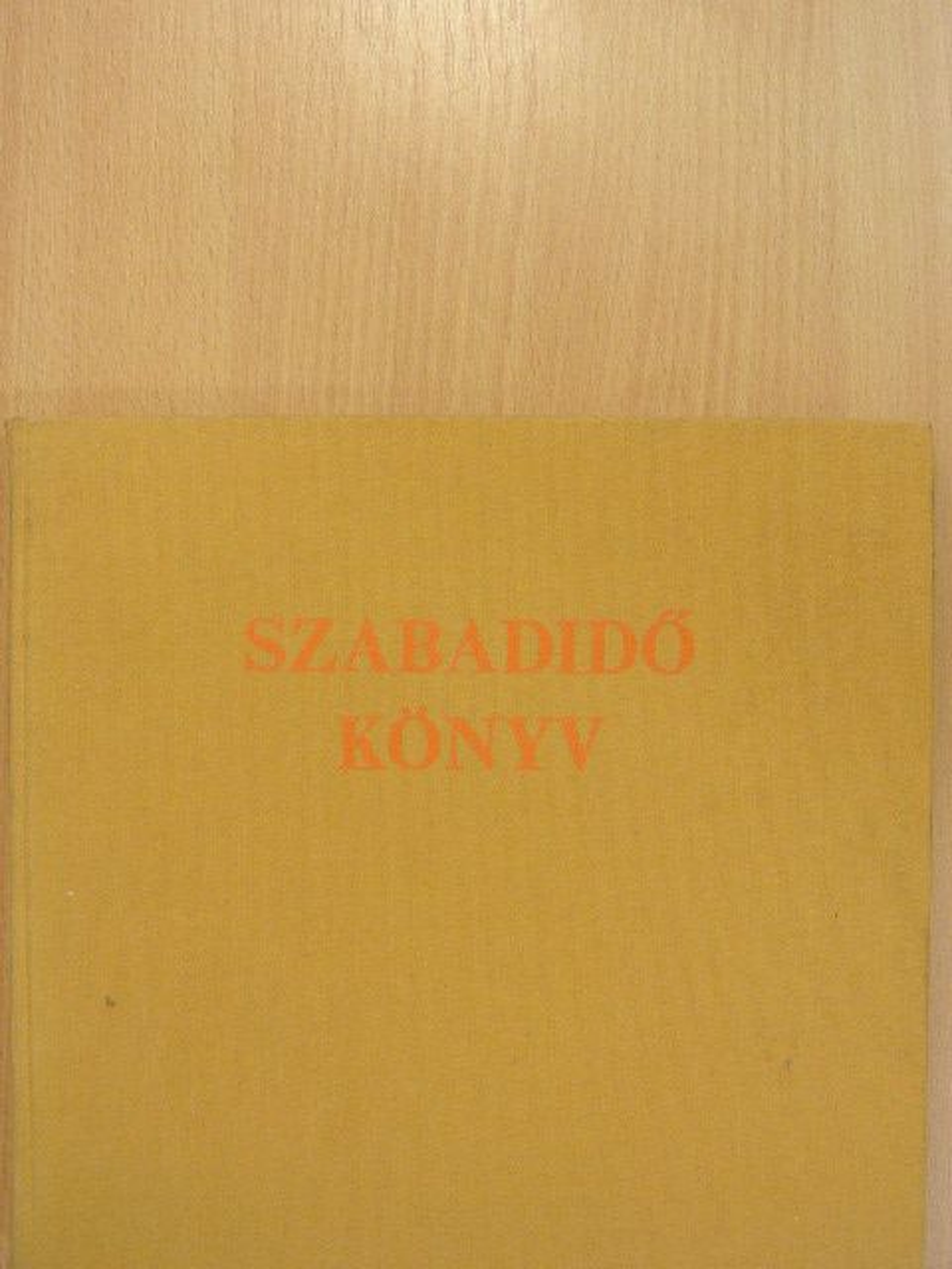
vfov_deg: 42.9
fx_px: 1613
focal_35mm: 44
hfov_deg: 32.9
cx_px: 476
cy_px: 634
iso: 200
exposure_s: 1/27
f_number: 3.5
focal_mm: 7.4
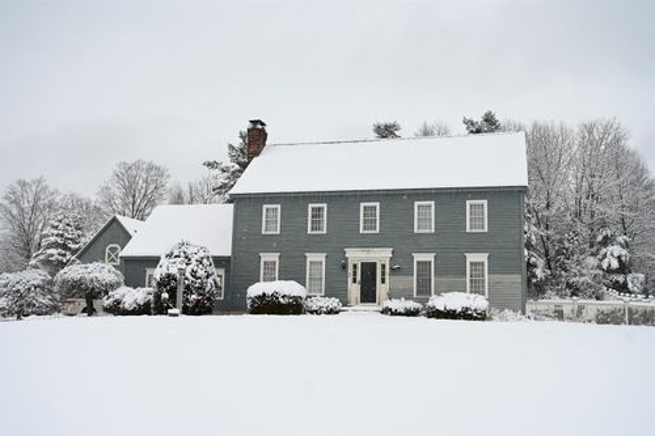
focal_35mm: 34
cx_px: 328
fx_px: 627
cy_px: 218
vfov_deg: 38.3
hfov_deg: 55.1
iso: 125
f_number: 4
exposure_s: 1/400
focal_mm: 34.5
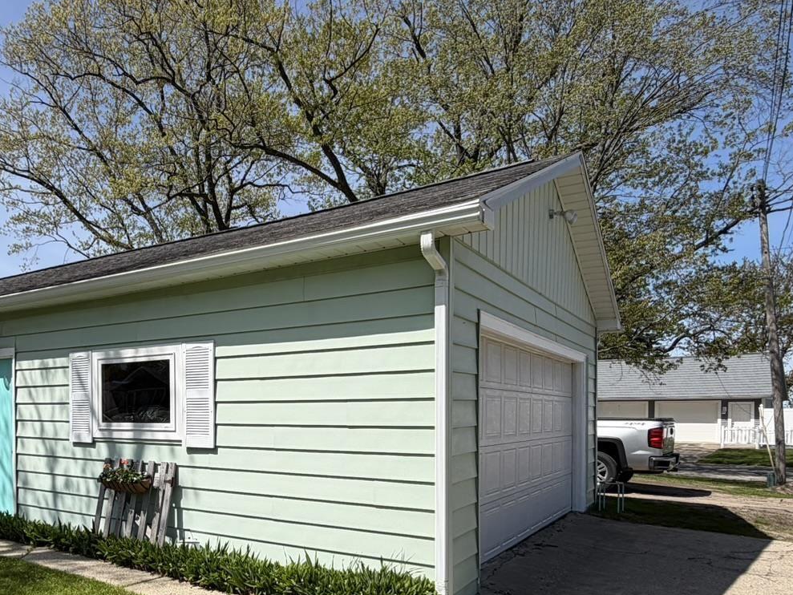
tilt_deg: -0.5
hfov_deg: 59.0
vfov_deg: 47.0
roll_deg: -0.1
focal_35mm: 29
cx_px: 218
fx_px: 664
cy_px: 423
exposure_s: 1/928
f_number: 2.2
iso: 20
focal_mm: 2.22
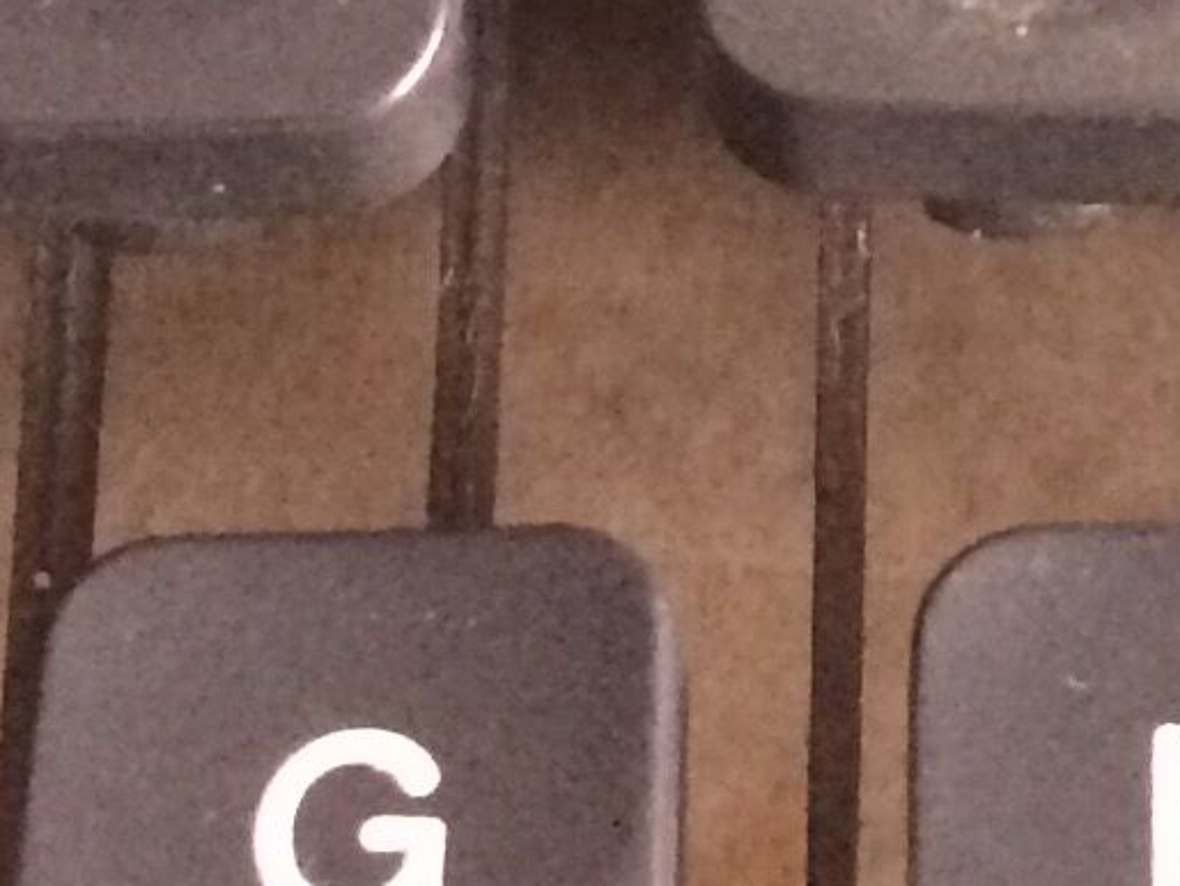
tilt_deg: -54.0
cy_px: -1221
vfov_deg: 7.6
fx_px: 6275
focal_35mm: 184
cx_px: 1194
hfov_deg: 10.6
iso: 320
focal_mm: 4.15
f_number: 2.2
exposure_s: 1/17
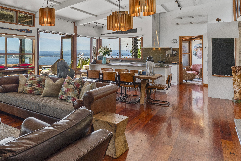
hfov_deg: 59.2
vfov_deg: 44.3
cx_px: 46
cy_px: 43
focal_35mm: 29
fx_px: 191
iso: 640
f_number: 8
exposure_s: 1/160
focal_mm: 16.3
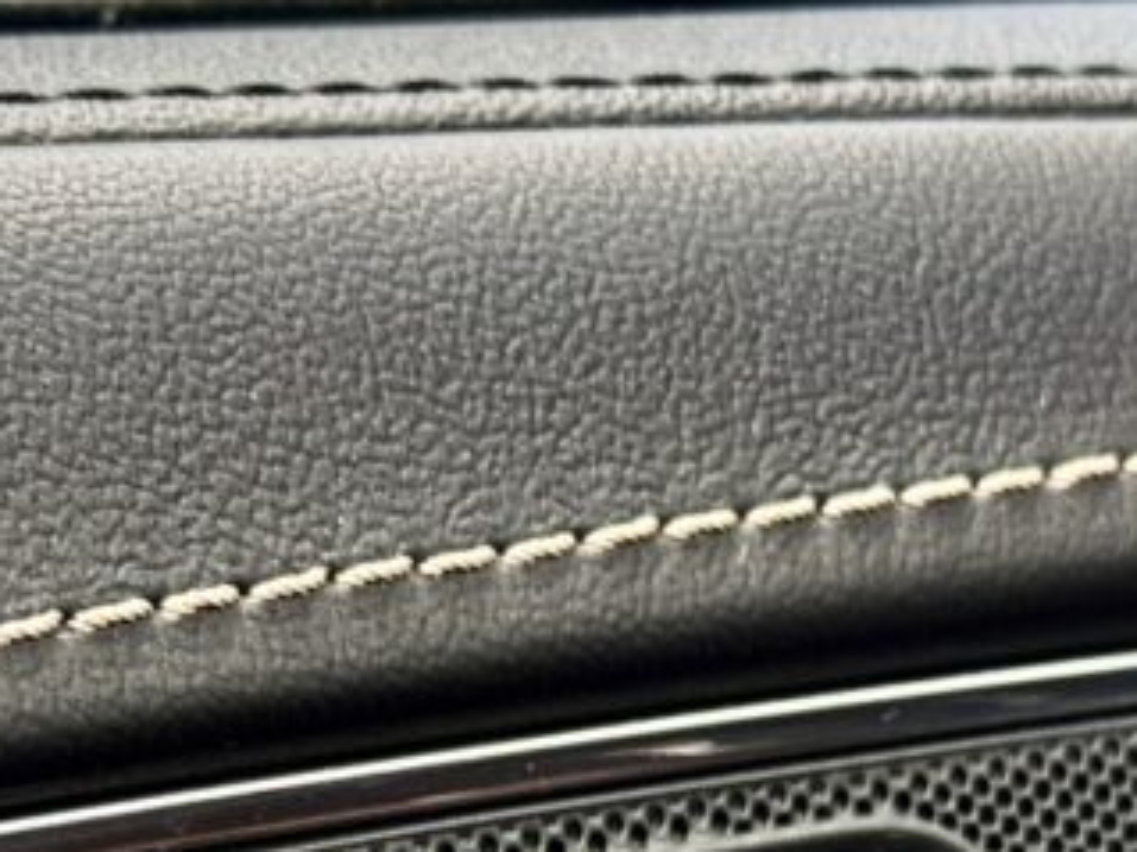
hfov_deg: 12.8
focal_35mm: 154
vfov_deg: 9.4
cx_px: 381
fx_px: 5056
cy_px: 1184
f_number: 1.78
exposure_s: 1/33
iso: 320
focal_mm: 6.76
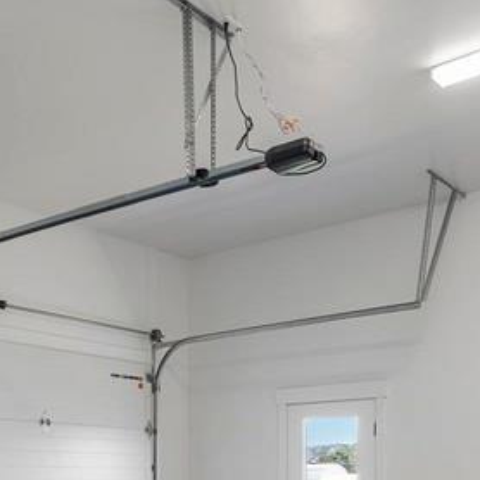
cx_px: 235
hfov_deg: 34.0
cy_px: 504
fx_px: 784
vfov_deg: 31.0
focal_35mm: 50
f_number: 8
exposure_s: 1/6
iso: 400
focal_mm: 16
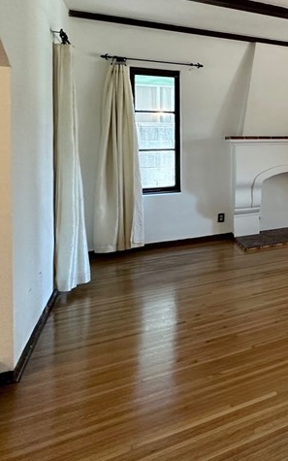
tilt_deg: -1.3
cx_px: 446
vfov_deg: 57.8
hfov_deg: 26.5
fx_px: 402
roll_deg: -0.7
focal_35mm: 32
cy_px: 140
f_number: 2.2
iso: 160
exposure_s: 1/60
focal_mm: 2.22
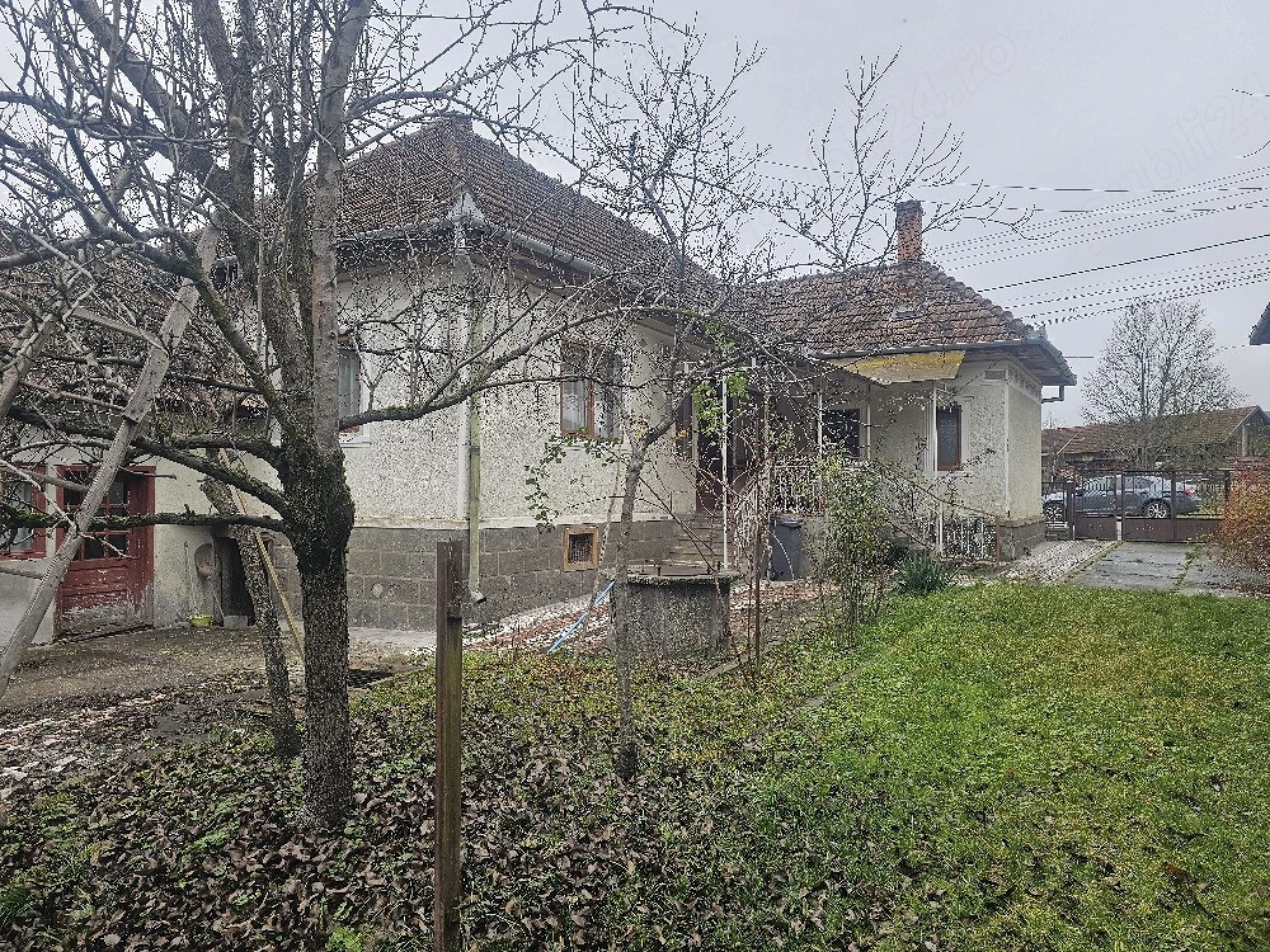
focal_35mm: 23
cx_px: 635
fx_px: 844
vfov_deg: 58.9
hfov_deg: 73.9
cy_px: 476
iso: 50
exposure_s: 1/182
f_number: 1.7
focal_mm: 6.3
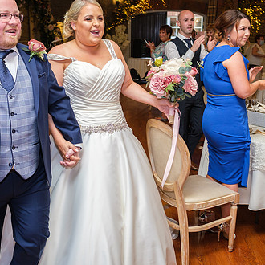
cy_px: 136
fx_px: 381
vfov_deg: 38.3
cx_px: 127
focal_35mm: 44
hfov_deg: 38.3
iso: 1000
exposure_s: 1/160
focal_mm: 16
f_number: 2.8
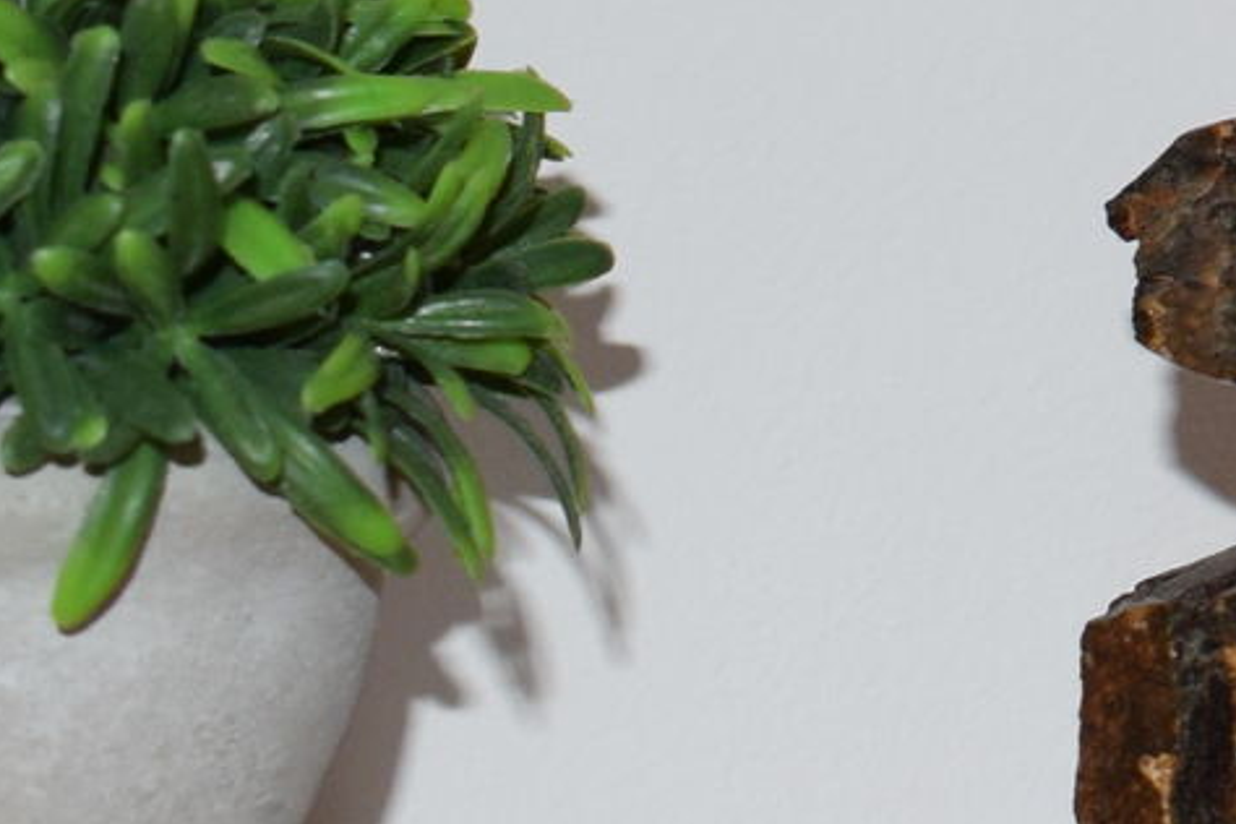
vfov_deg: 7.3
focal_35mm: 186
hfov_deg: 9.9
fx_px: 6384
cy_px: -325
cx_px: 2801
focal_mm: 21
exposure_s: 1/100
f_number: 5
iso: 500
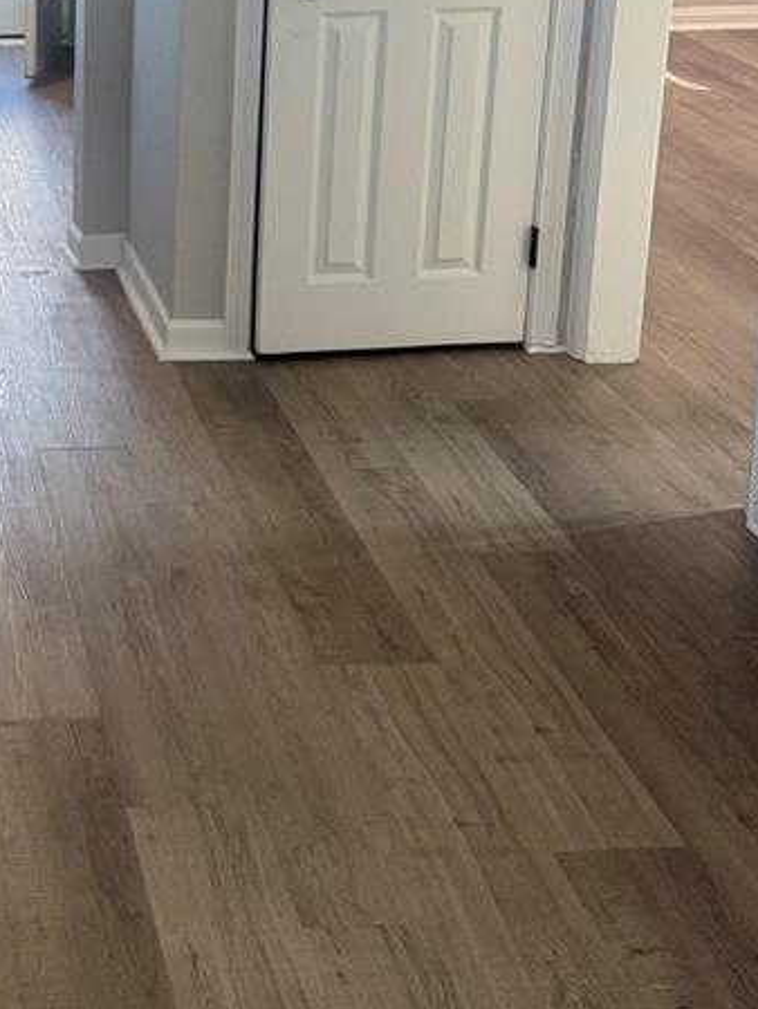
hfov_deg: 21.7
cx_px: -92
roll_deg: +0.6
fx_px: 1867
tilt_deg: -15.0
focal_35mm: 64
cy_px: 168
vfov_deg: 29.4
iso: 200
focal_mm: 6.76
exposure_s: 1/120
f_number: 1.78
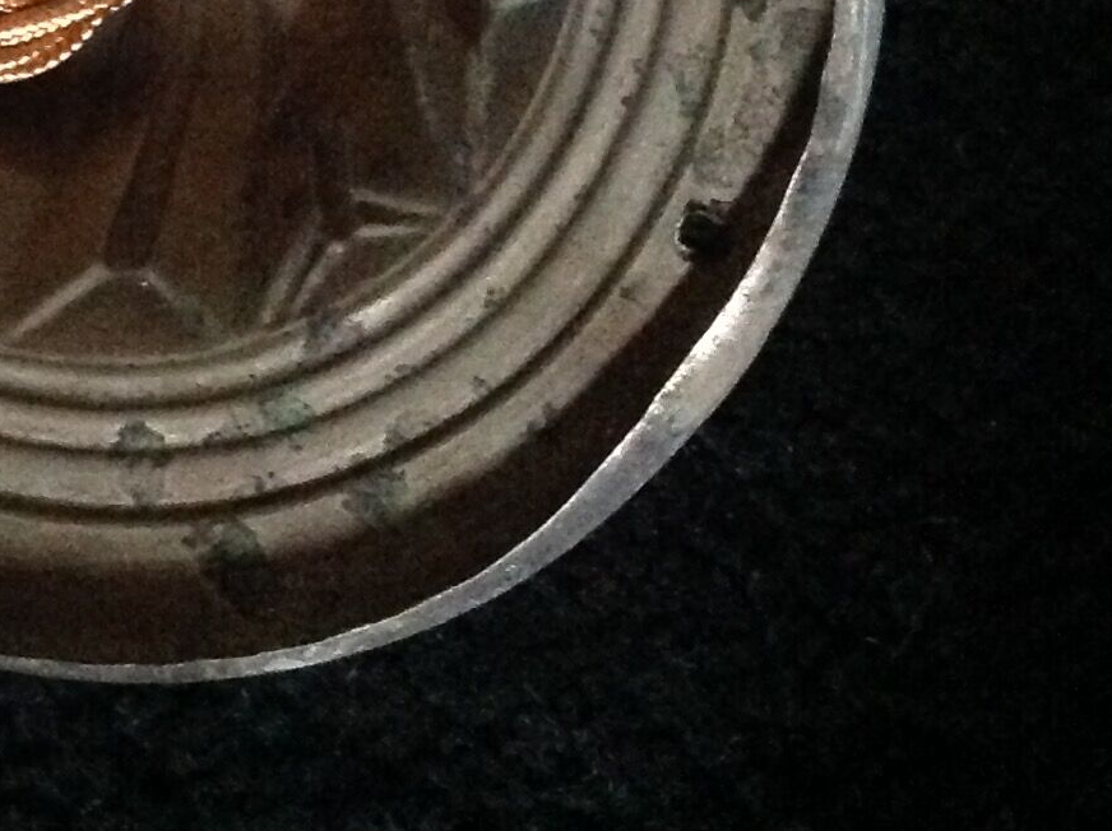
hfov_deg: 17.3
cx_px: -473
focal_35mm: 104
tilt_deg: -73.3
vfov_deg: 13.8
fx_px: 3337
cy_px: -152
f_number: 2.4
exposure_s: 1/15
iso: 800
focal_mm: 4.28
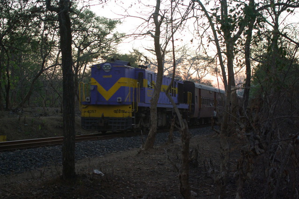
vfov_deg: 18.2
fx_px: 623
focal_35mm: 75
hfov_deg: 27.0
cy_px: 100
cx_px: 150
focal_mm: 50
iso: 400
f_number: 4
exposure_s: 1/60
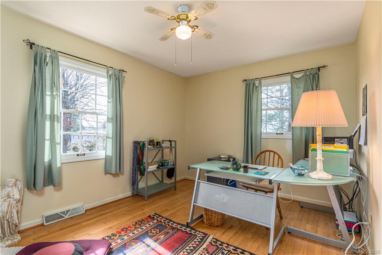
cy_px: 128
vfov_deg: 70.5
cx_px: 191
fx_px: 180
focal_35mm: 17
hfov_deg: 93.3
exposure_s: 1/100
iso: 320
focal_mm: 17
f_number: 7.1
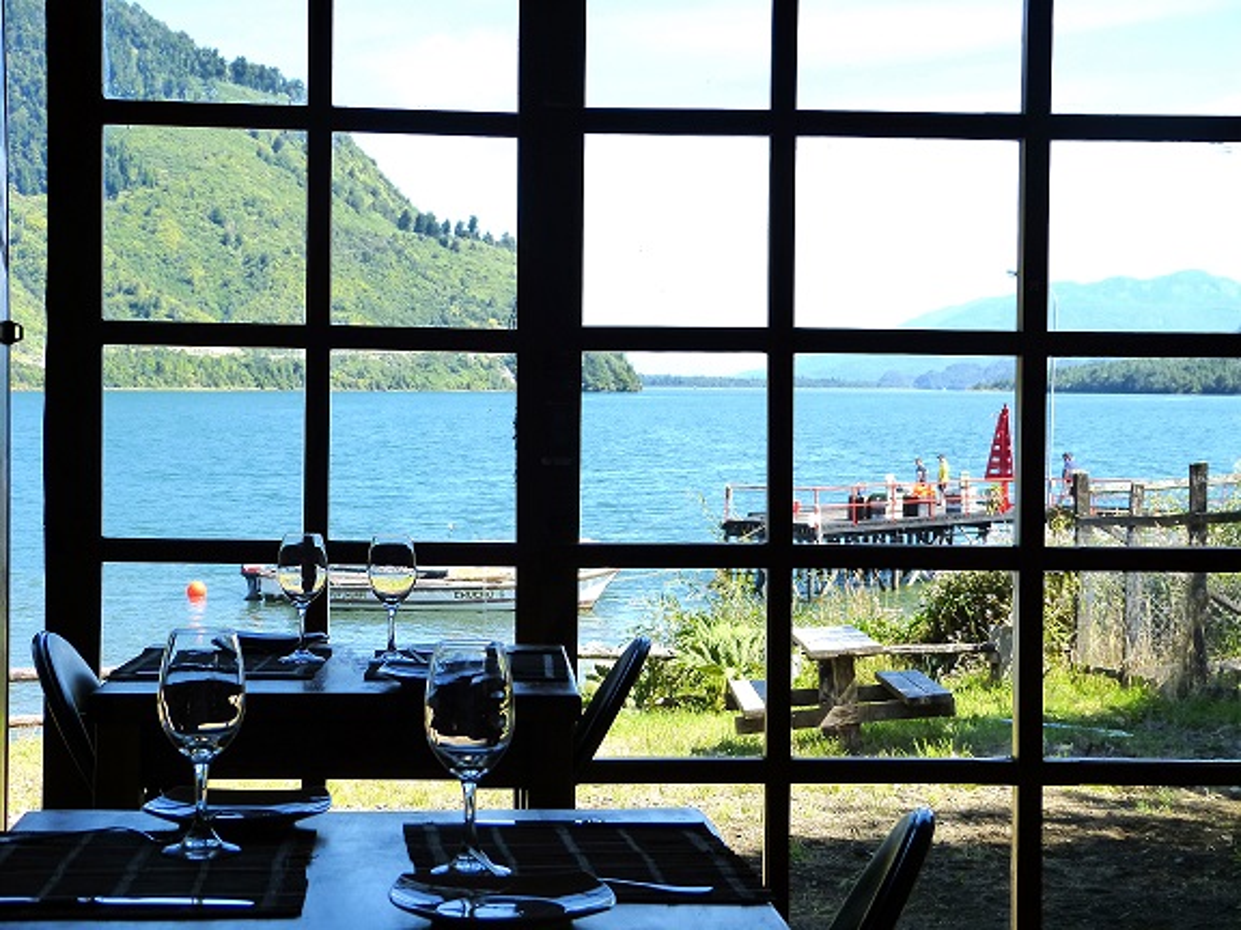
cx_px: 620
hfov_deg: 27.8
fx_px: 2510
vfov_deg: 21.0
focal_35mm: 70
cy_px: 465
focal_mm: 12.6
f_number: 3.5
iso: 200
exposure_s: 1/800
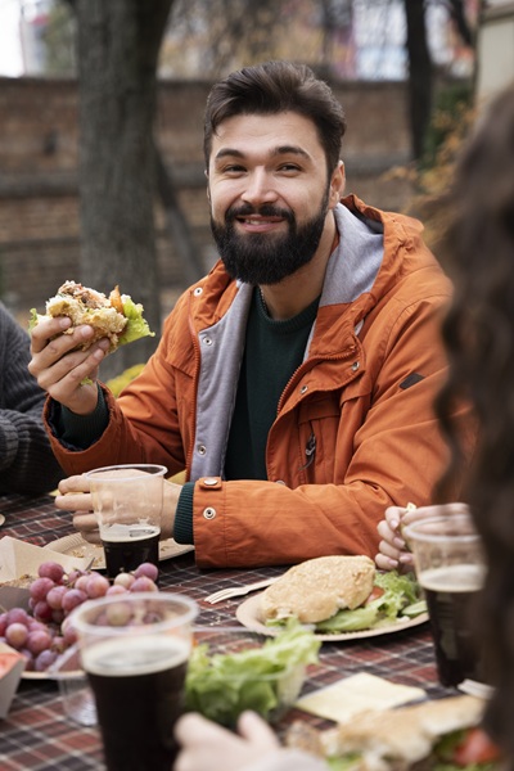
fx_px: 1499
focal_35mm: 70
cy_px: 386
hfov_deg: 19.5
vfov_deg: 28.8
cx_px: 257
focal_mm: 70
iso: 1000
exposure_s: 1/500
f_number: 4
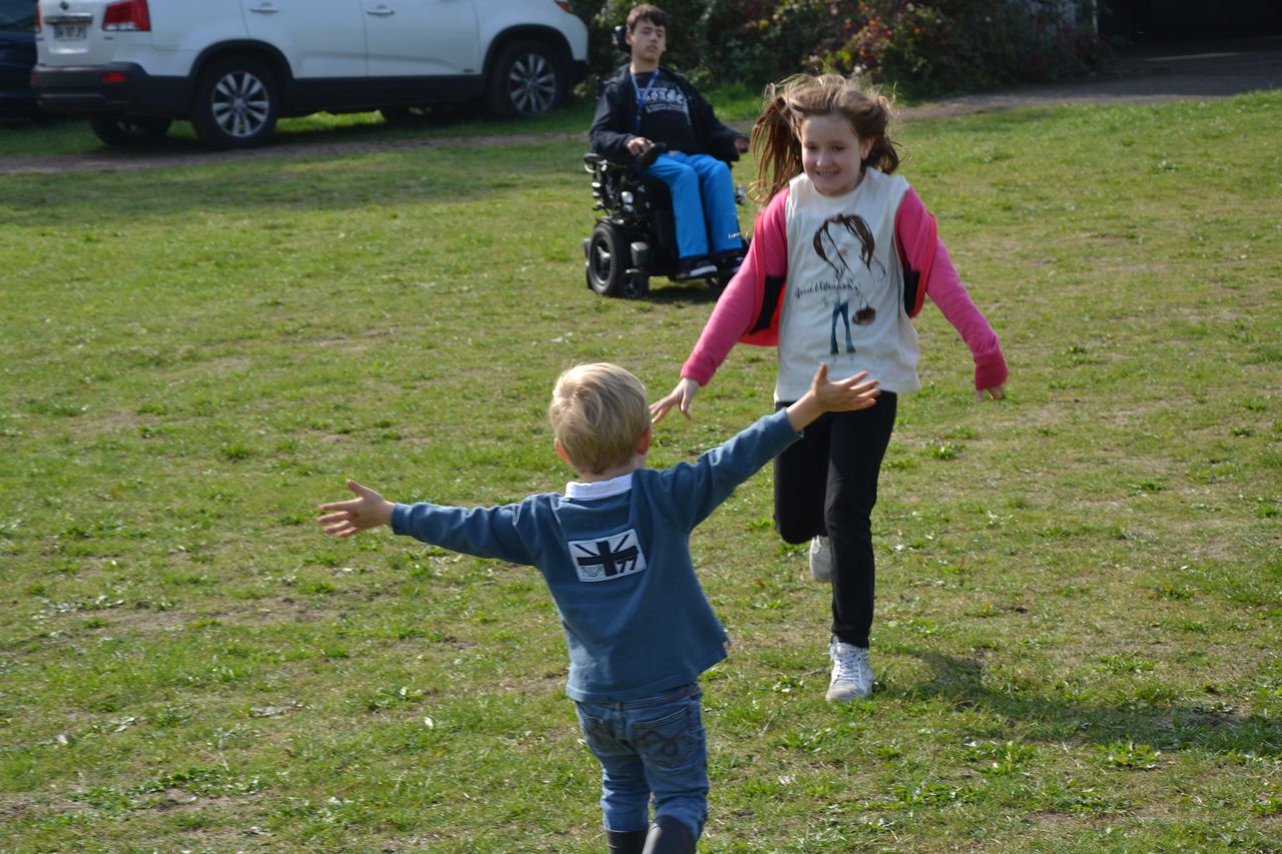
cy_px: 427
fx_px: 4005
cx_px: 641
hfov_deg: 18.2
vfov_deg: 12.2
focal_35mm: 112
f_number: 7.1
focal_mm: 75
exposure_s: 1/200
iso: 100
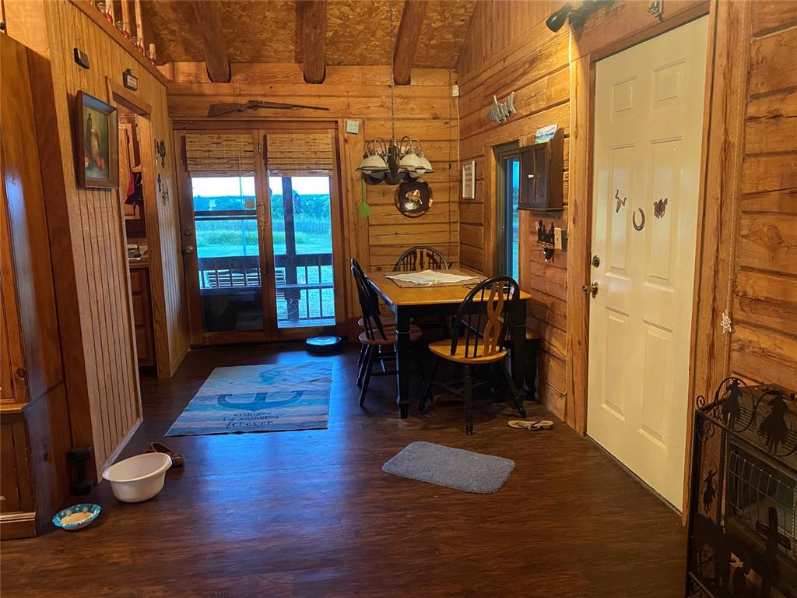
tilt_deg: -9.8
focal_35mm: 26
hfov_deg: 67.3
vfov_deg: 53.1
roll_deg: +1.3
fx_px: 599
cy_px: 299
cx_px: 398
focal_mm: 4.25
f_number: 1.8
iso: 500
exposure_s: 1/30
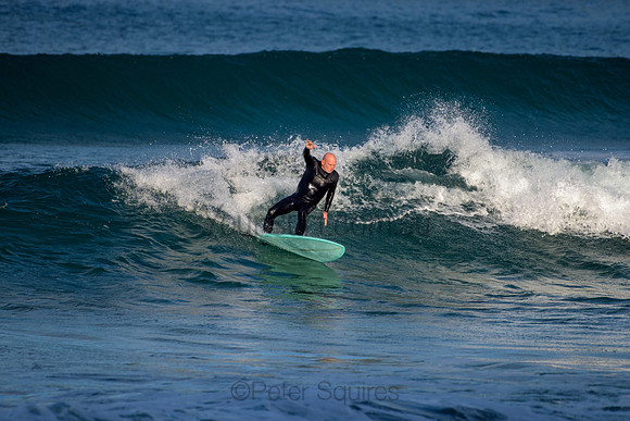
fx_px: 10734
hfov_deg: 3.4
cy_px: 205
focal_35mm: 613
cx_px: 324
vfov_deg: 2.2
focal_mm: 500
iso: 140
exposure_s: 1/2000
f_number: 5.6
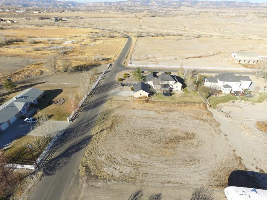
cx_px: 134
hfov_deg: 81.7
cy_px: 100
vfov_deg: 66.0
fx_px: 154
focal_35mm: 20
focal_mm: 3.61
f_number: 2.8
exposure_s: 1/629
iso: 100
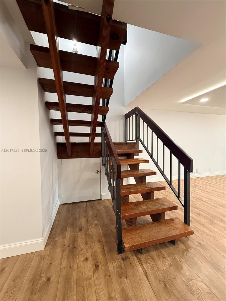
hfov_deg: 85.7
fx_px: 122
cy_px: 150
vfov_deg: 102.1
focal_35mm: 14
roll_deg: +0.6
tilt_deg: +0.0
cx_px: 113
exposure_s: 1/59
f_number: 2.2
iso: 320
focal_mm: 2.22
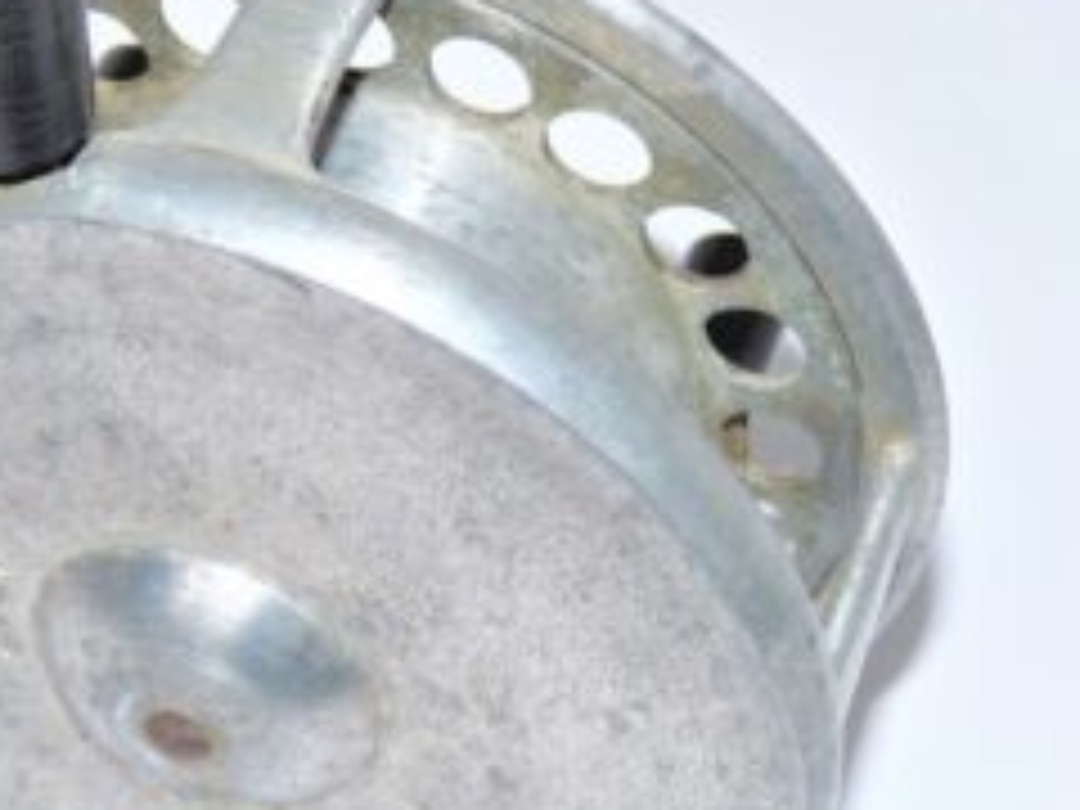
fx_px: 4306
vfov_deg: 10.7
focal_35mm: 138
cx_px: 256
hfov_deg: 14.2
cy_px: 439
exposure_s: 1/30
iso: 100
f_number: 3.4
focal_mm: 11.5
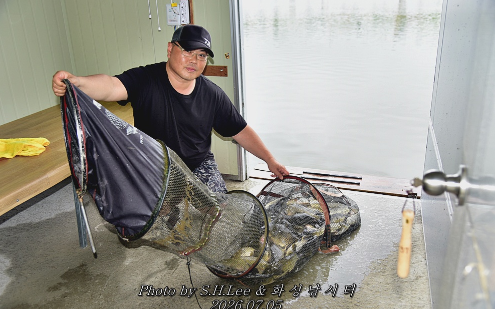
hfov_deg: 59.7
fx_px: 432
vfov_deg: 39.4
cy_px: 148
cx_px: 246
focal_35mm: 32
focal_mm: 31
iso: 160
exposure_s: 1/60
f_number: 4
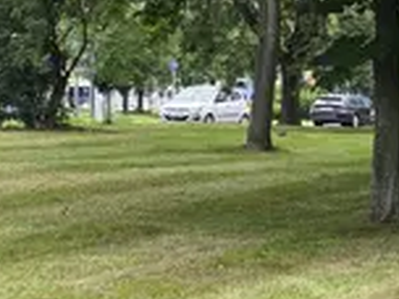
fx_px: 1256
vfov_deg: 13.6
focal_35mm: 109
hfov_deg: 14.3
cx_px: 853
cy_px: 155
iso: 64
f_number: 1.7
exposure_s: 1/180
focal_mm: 6.3
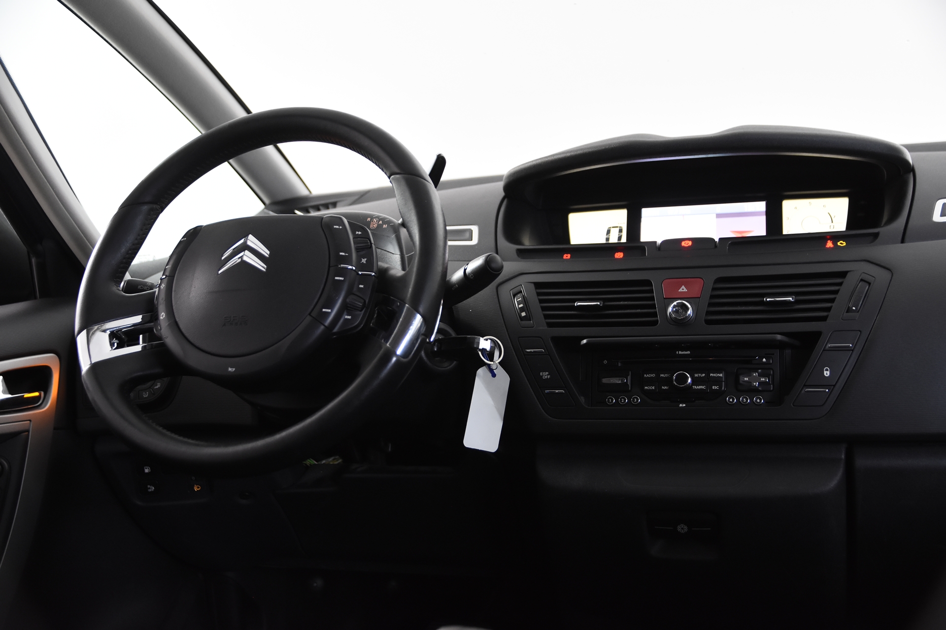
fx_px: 1104
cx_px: 473
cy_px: 315
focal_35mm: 42
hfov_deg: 46.4
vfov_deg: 31.9
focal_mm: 28
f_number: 3.5
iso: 1600
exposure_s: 1/50
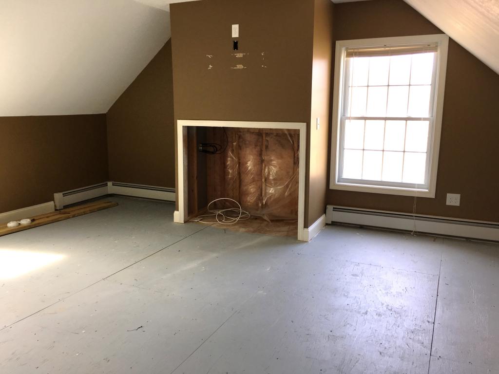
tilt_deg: -9.5
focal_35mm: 29
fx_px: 418
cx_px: 250
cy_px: 187
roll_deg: -0.2
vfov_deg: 48.2
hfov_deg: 61.7
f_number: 2.2
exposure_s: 1/60
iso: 32
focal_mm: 4.15
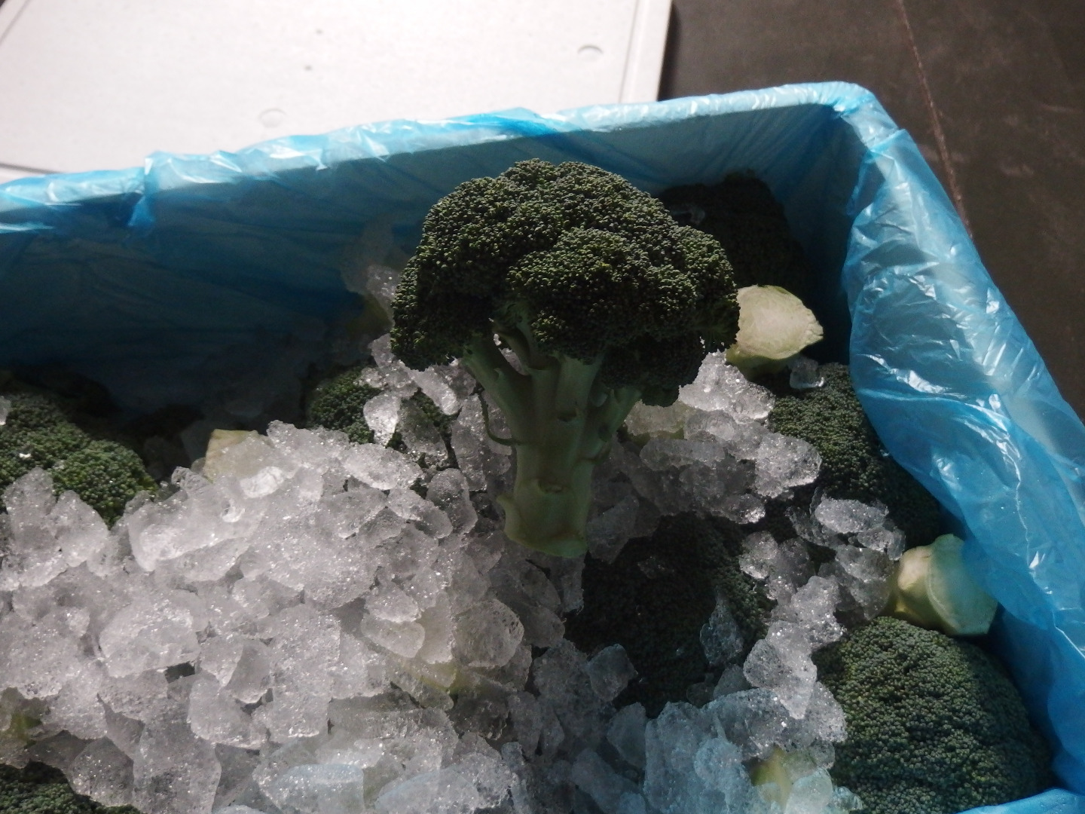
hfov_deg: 67.3
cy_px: 407
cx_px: 542
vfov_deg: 53.1
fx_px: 815
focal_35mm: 26
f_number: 1.8
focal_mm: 4.7
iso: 500
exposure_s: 1/30
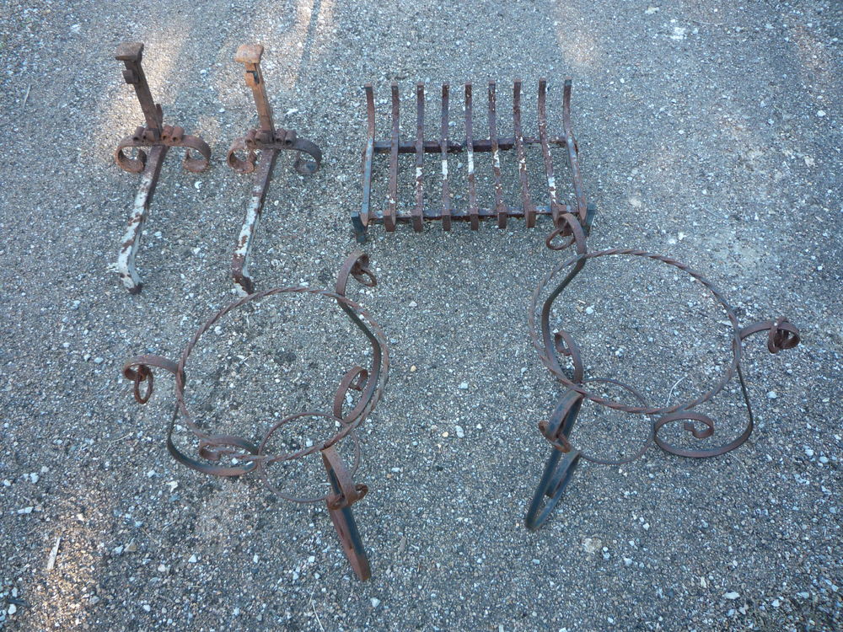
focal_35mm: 30
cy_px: 316
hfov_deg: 60.0
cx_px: 422
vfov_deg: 46.8
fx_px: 731
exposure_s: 1/40
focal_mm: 5.2
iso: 100
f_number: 3.3
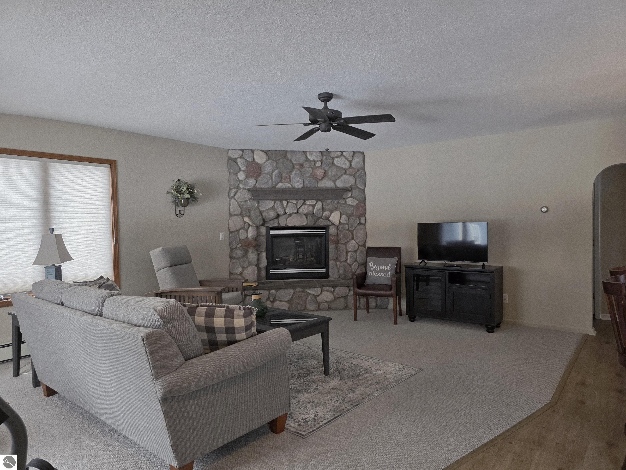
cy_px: 235
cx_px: 313
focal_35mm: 23
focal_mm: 6.3
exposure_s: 1/120
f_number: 1.7
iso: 100
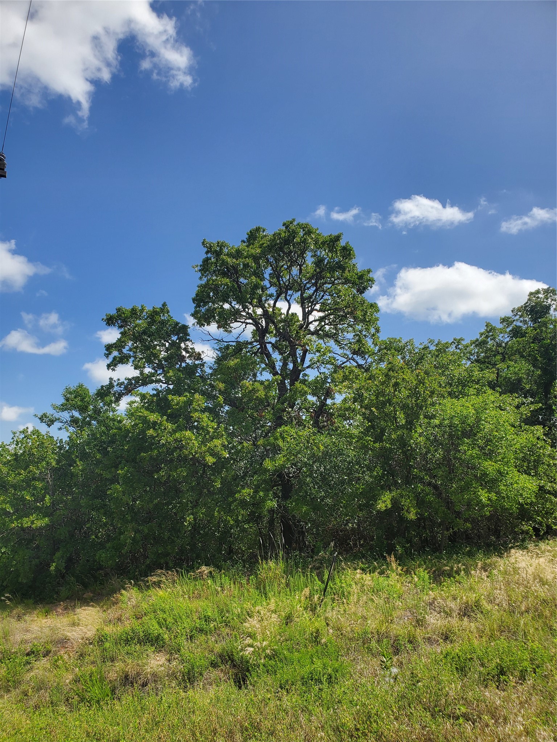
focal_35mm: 26
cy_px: 371
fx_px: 558
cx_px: 278
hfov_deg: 53.1
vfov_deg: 67.3
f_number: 2.4
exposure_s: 1/1657
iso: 50
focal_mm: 4.3
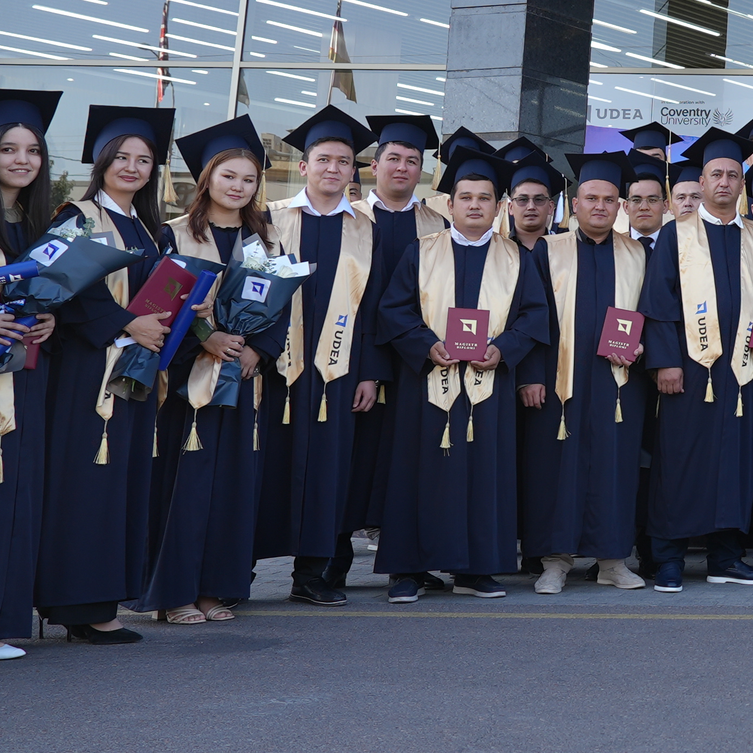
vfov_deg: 27.1
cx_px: 1135
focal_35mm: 62
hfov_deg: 22.6
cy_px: 131
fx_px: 1526
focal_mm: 24
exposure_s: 1/160
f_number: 4
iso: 125
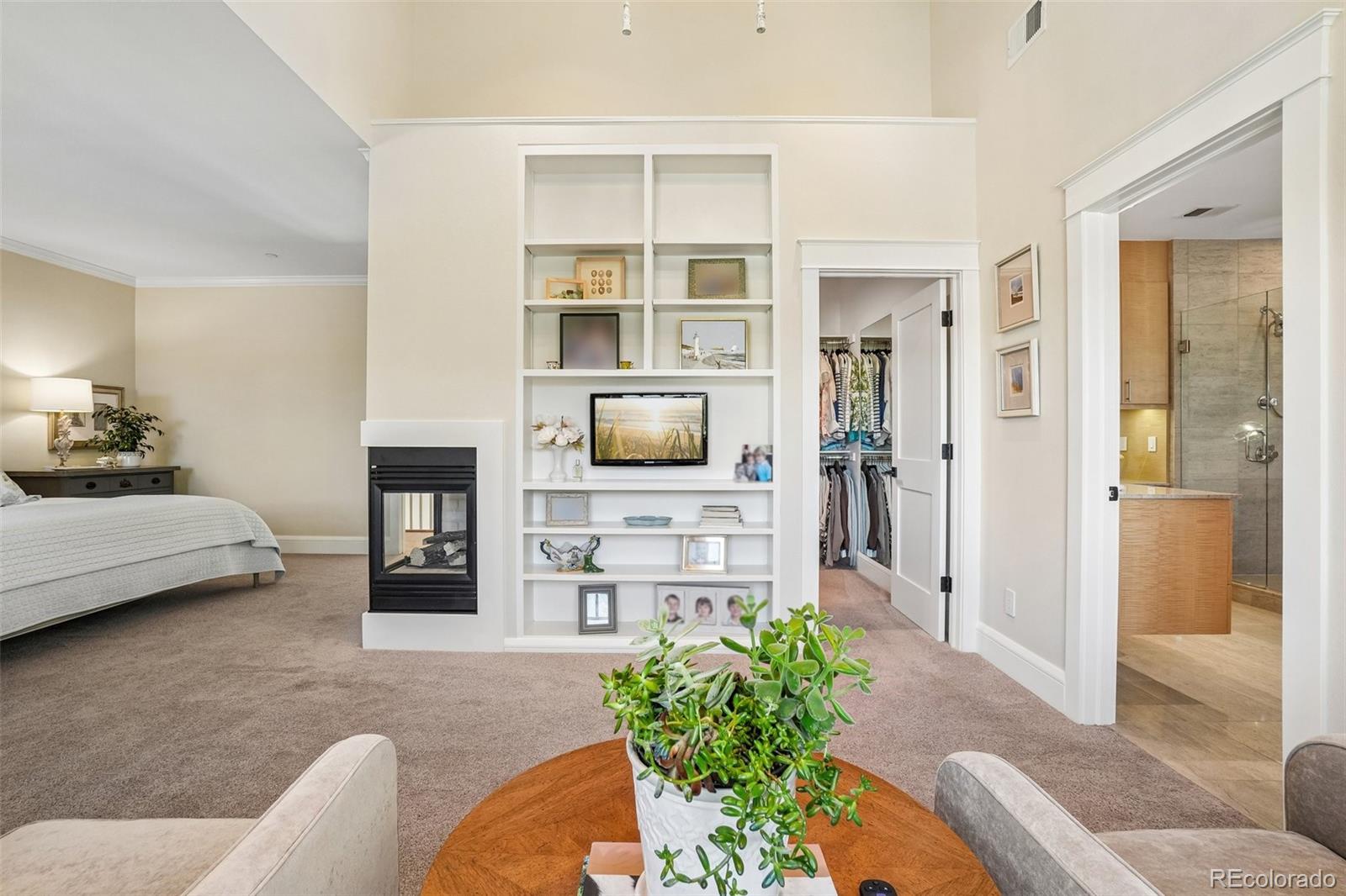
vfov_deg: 77.3
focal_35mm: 15
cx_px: 673
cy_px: 448
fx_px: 561
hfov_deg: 100.4
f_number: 8
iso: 400
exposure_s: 1/30
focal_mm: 10
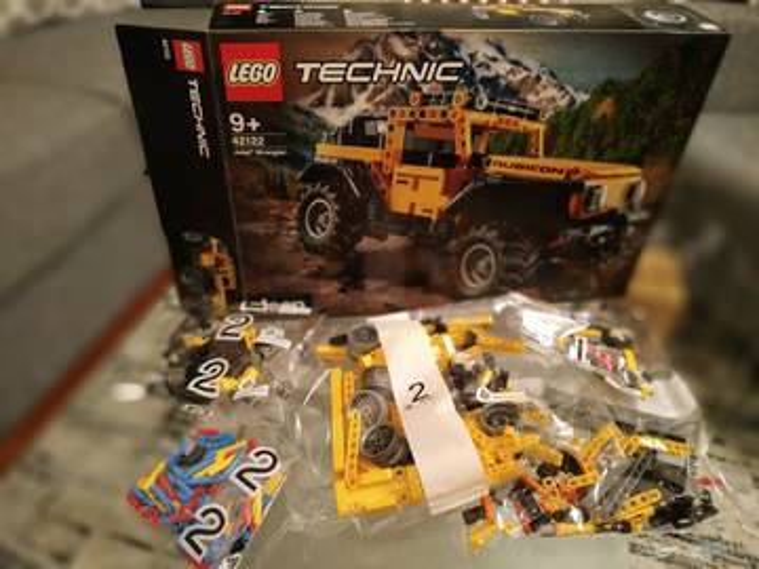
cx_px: 380
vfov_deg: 56.8
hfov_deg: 71.6
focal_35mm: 24
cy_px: 284
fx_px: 526
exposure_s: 1/20
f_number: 0.8
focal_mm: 3.94
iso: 761
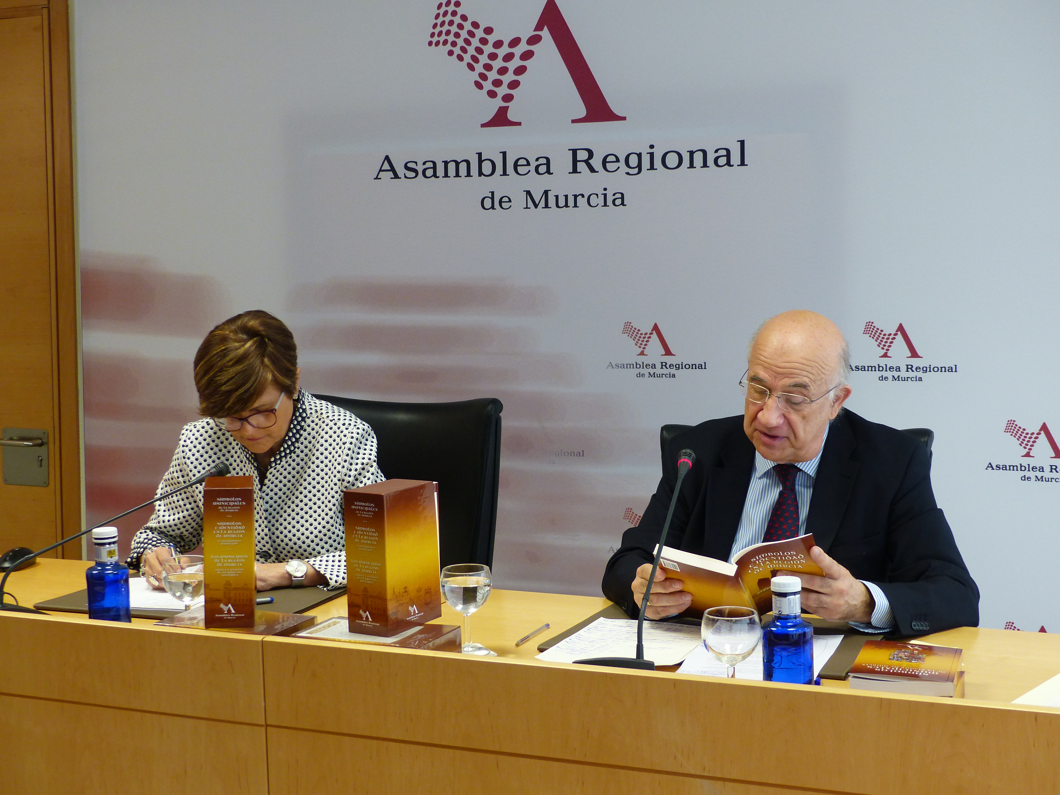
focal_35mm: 54
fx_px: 1654
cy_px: 398
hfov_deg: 35.5
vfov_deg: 27.0
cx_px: 530
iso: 200
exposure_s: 1/60
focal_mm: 9.8
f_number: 2.8
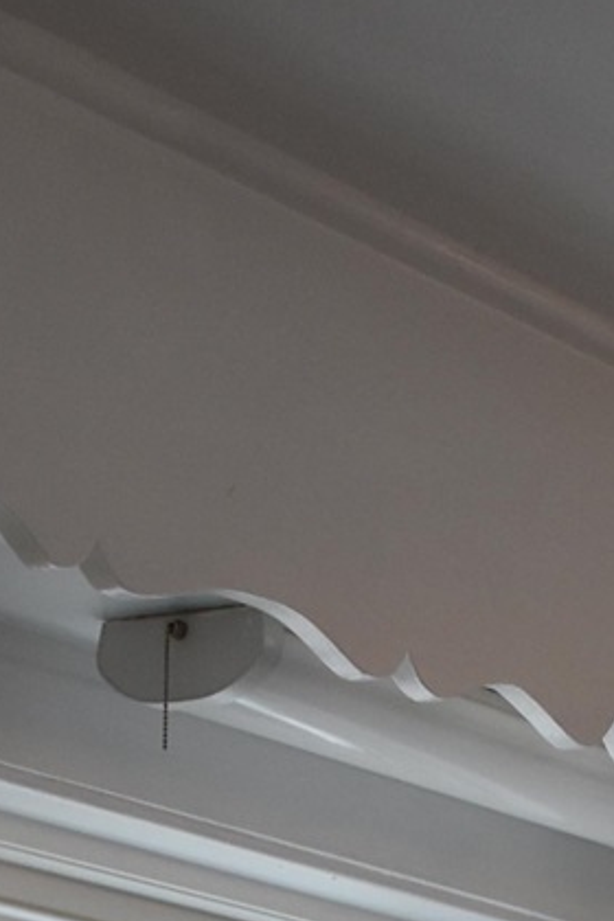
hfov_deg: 9.3
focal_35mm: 148
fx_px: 3786
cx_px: 478
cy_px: 2096
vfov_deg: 11.7
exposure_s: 1/250
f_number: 3.5
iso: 450
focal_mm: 18
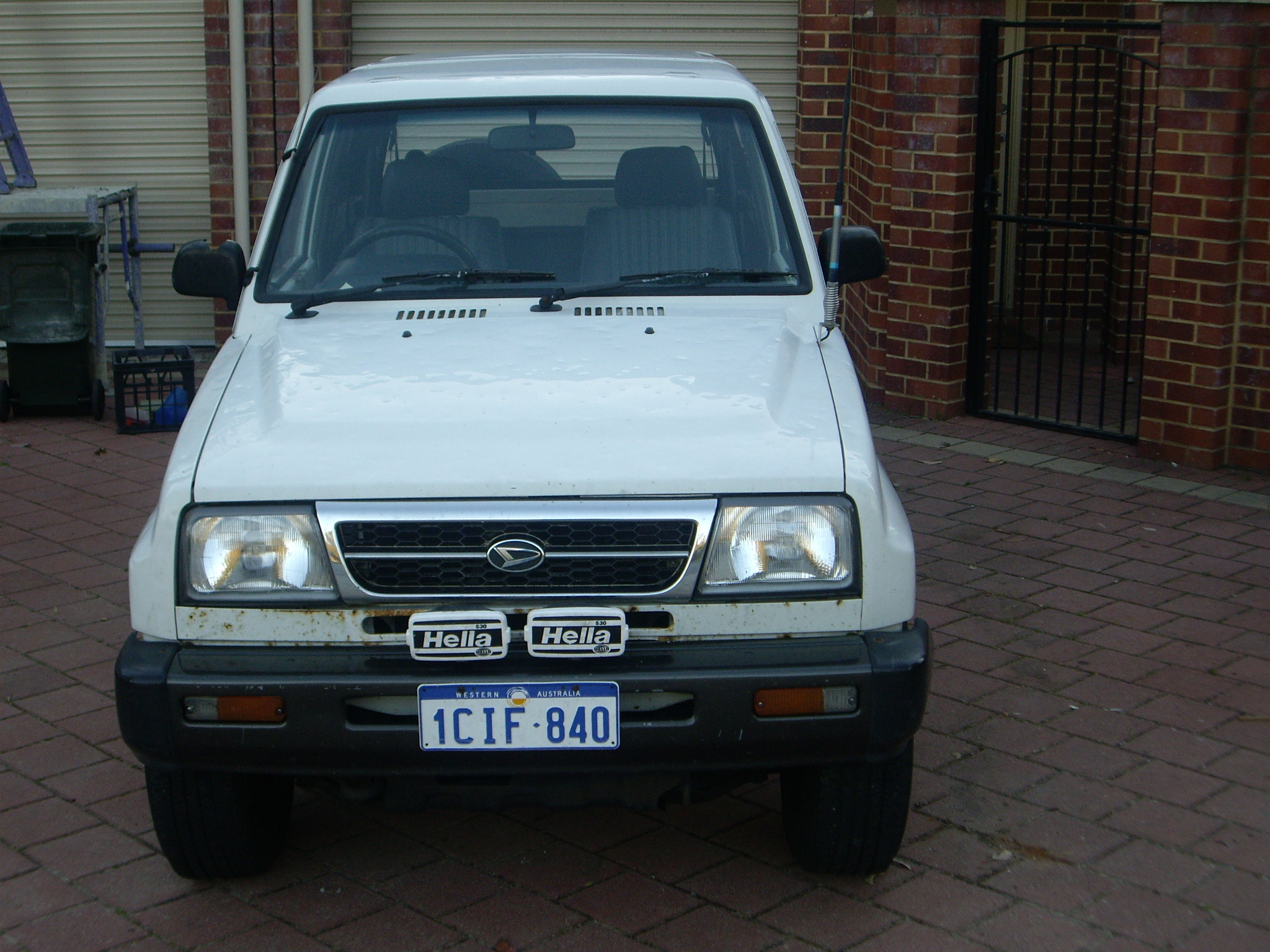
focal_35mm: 55
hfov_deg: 34.9
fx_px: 2018
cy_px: 476
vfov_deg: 26.6
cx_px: 635
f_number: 3.3
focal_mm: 9
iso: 100
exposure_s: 1/80
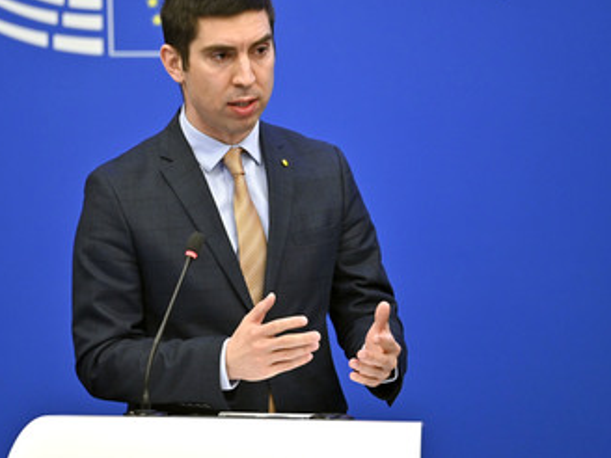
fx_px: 4660
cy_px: 182
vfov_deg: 5.6
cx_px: 275
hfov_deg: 7.5
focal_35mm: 264
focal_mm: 200
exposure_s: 1/400
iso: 1600
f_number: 2.8
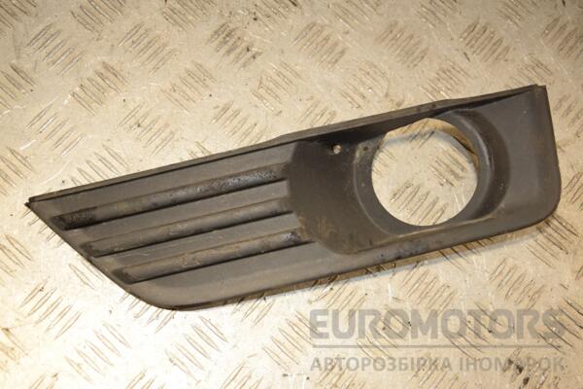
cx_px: 292
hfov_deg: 43.6
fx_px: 729
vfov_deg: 29.9
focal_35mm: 45
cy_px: 194
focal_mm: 30
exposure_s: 1/200
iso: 800
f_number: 5.6
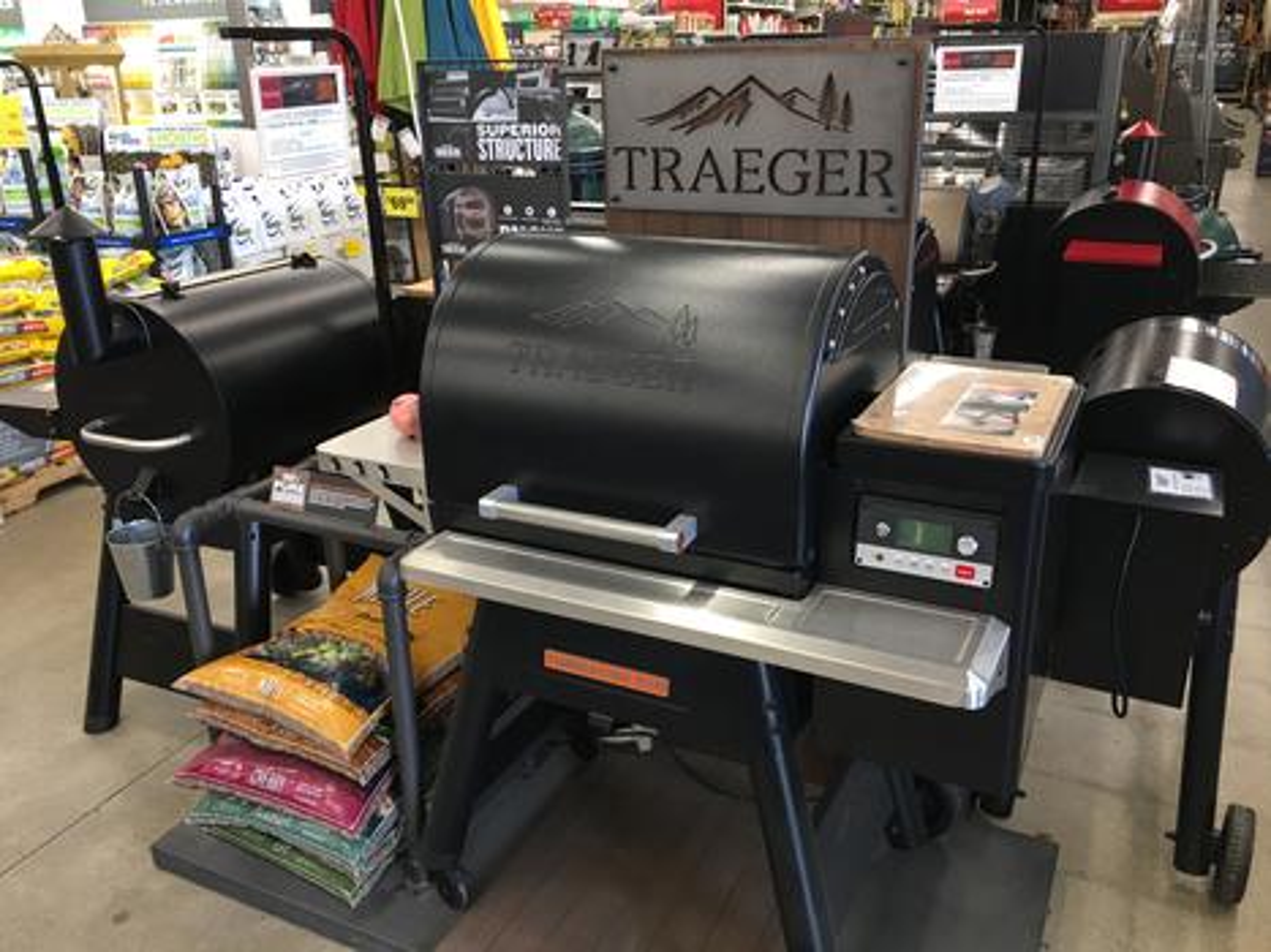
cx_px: 636
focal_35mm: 29
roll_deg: +1.4
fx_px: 1065
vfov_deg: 48.2
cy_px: 476
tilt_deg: -19.9
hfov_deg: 61.7
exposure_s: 1/15
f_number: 2.2
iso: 25
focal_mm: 4.15
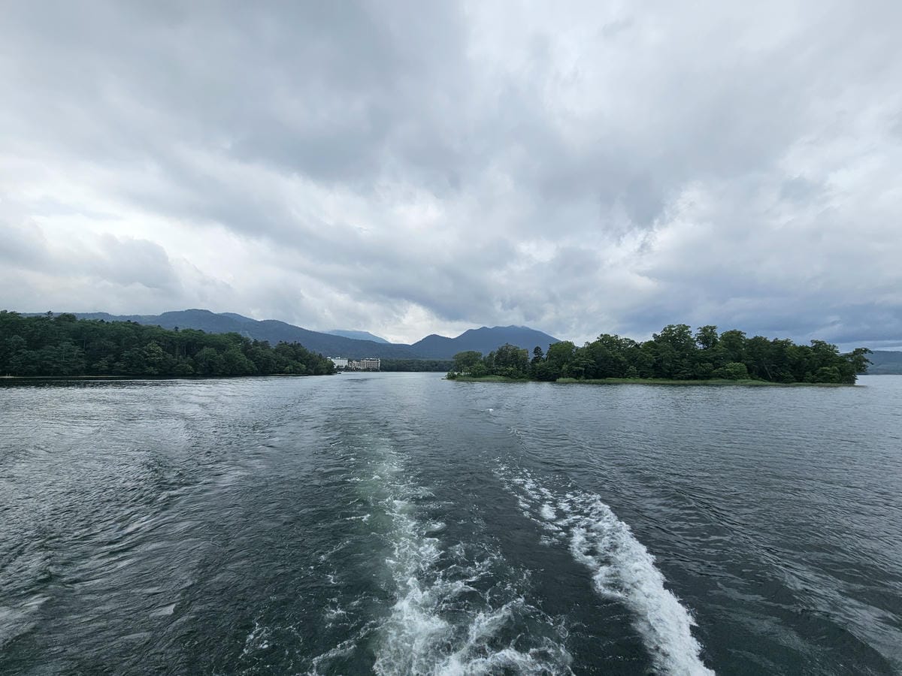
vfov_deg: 89.9
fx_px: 339
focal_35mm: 13
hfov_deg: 106.2
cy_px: 338
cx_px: 451
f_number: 2.2
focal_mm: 2.2
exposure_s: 1/3657
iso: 50
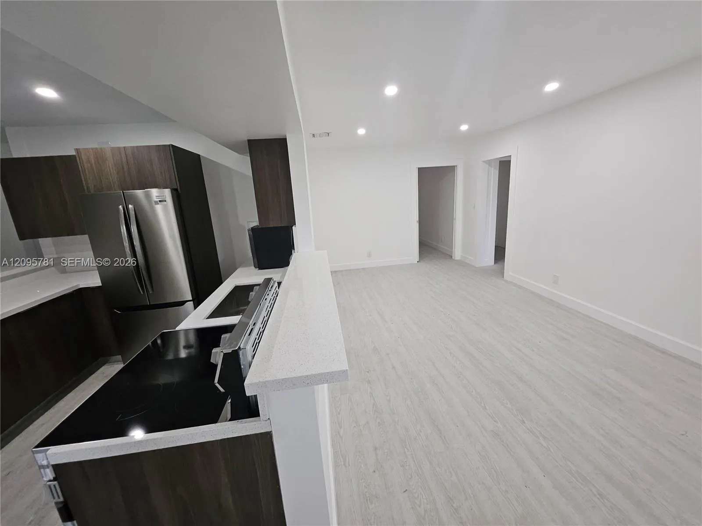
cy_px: 263
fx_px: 264
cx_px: 351
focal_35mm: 13
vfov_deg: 89.9
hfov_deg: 106.2
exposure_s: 1/60
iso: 160
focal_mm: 1.74
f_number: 2.2
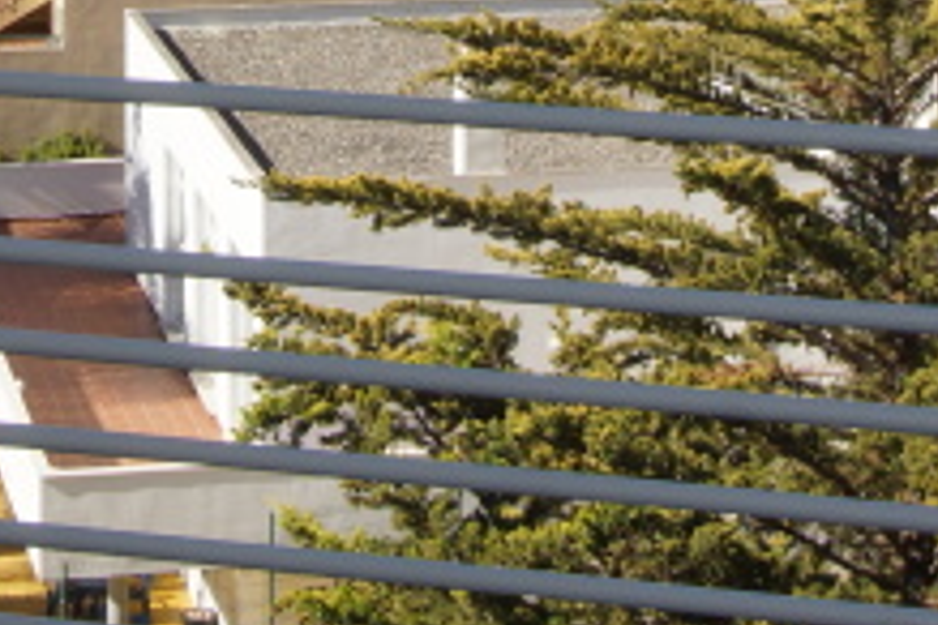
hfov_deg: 14.6
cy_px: -567
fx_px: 3647
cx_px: 330
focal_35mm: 140
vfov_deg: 9.3
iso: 100
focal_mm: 20
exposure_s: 1/160
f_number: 13
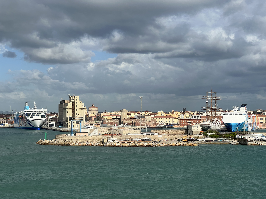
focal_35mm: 77
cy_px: 100
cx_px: 133
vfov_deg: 19.1
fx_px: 592
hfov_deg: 25.3
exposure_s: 1/1393
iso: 32
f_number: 2.8
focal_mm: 9
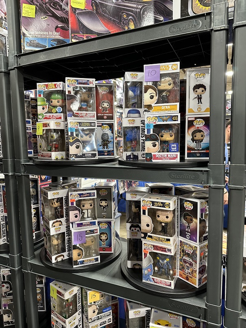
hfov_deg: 56.8
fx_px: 227
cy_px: 164
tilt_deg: -4.8
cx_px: 123
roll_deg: +0.2
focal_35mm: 24
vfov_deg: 71.6
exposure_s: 1/60
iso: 250
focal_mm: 6.86
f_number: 1.78
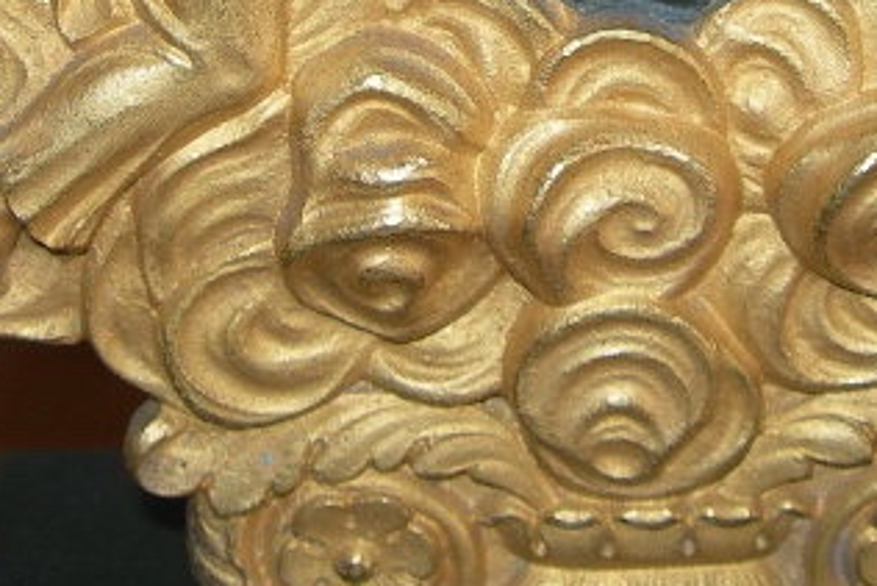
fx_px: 3119
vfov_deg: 10.6
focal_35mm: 128
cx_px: 450
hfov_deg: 16.0
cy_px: -69
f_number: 2.8
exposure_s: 1/60.1
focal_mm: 7.8
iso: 50
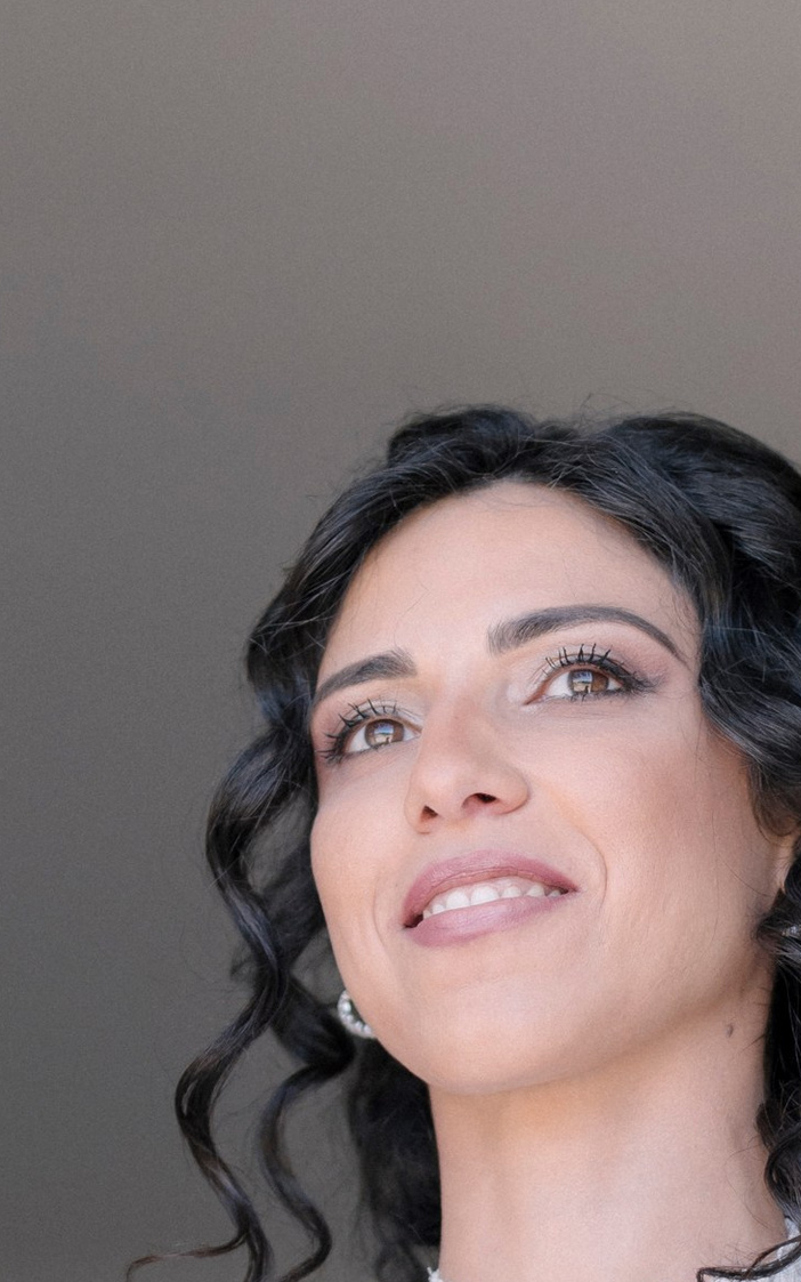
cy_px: 1291
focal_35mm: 122
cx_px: 507
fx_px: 4261
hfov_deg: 10.7
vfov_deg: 16.7
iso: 320
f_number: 1.6
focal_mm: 35
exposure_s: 1/2000
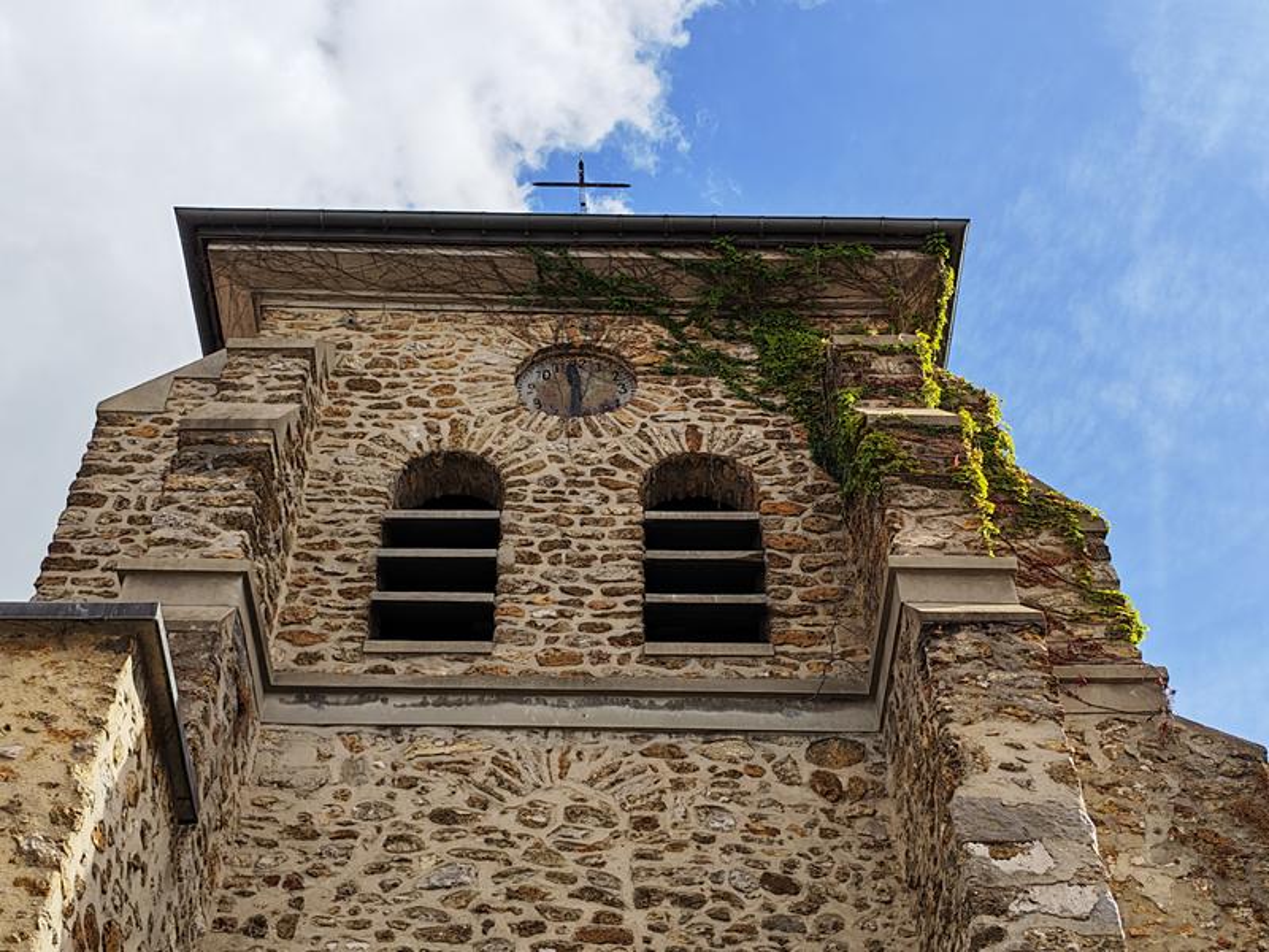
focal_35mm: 46
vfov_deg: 31.5
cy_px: 476
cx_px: 634
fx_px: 1686
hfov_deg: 41.2
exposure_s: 1/1100
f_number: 1.9
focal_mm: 6.12
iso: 50
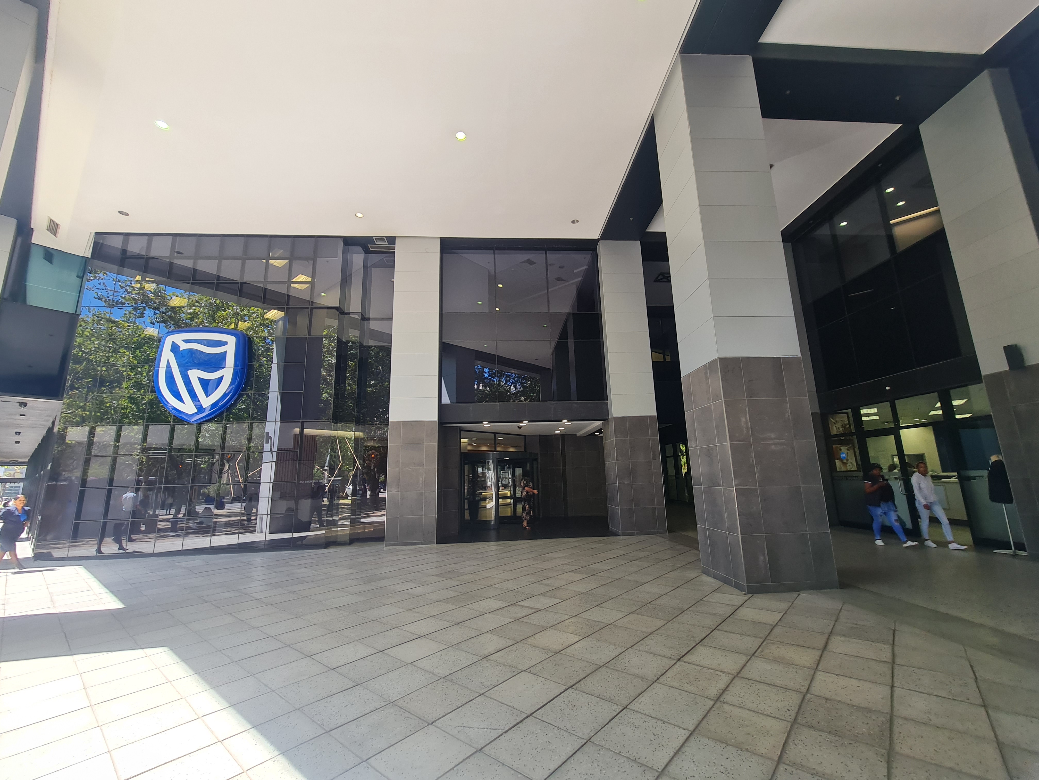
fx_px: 390
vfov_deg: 89.9
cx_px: 520
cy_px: 390
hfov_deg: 106.2
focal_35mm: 13
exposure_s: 1/151
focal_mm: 2.2
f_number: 2.2
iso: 50
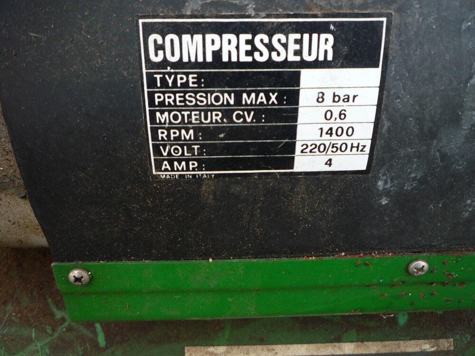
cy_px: 178
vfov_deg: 46.8
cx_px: 238
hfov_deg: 60.0
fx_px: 412
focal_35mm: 30
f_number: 3.3
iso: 100
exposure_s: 1/80
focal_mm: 5.2
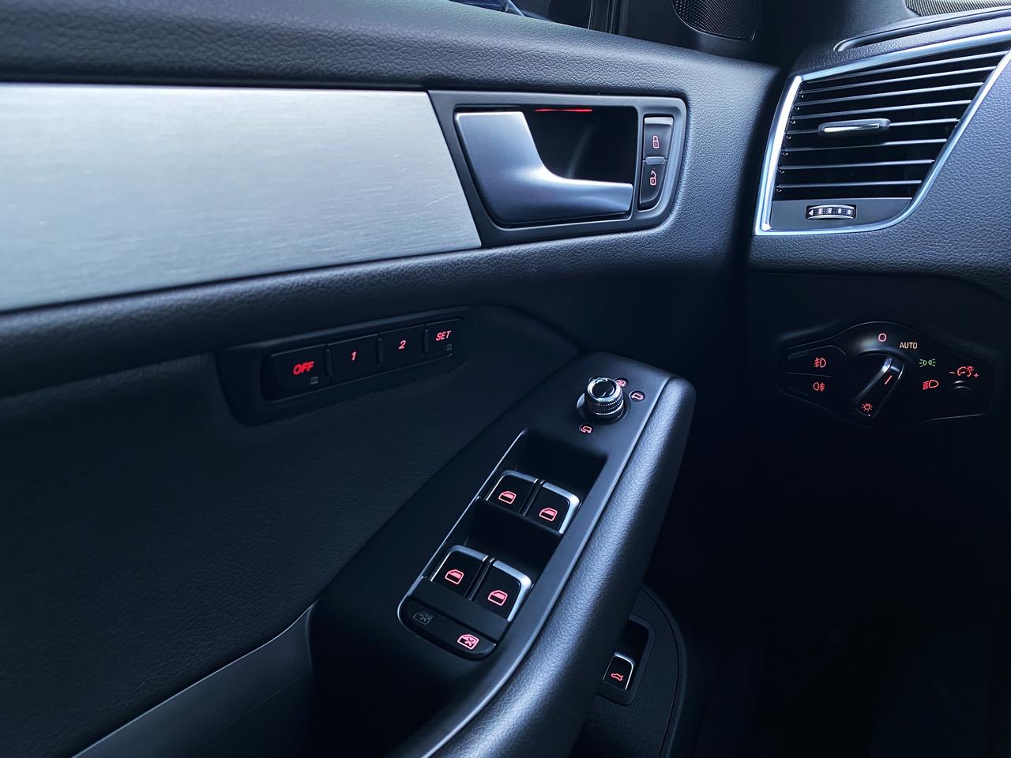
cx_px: 506
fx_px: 759
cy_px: 379
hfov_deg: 67.3
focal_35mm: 26
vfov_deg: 53.1
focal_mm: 4.25
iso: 400
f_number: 1.8
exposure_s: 1/60
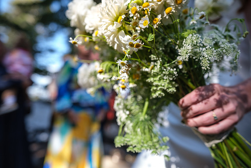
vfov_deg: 48.0
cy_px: 84
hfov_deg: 67.4
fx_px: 188
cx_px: 126
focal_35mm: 27
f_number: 2
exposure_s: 1/850
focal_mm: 18
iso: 250
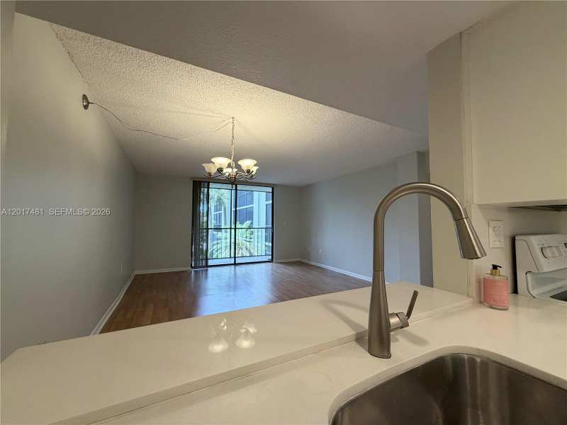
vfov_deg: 85.7
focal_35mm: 14
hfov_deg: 102.1
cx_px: 284
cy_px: 212
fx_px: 229
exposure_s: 1/120
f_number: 2.2
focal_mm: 2.22
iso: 200
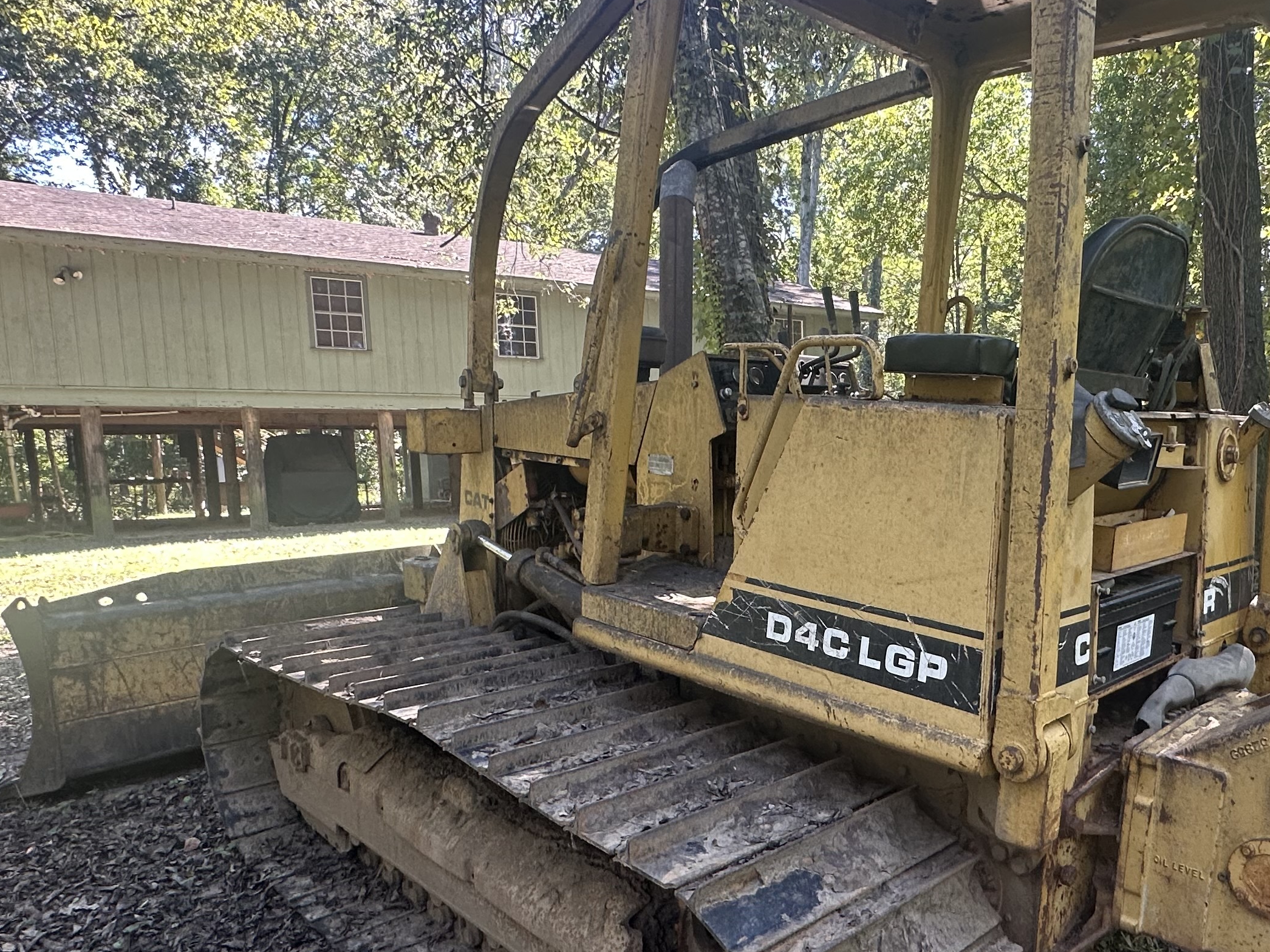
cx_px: 822
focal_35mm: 27
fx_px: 991
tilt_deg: -6.8
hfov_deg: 64.0
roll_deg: +0.3
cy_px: 579
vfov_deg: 51.0
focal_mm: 2.22
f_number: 2.2
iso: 125
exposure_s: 1/99
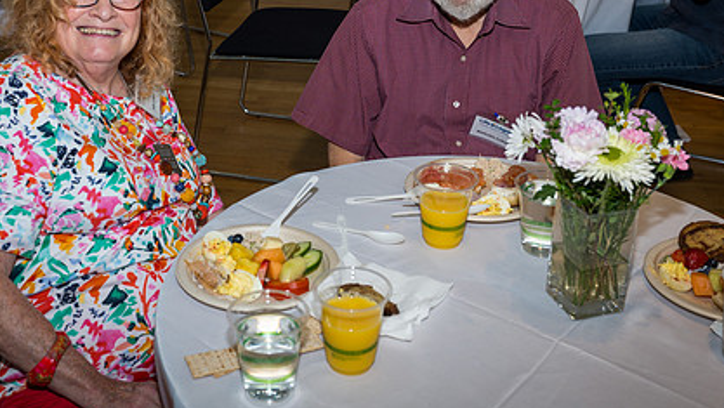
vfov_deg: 23.2
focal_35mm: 51
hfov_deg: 40.4
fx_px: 980
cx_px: 295
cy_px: 86
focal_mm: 35
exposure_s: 1/60
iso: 125
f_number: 4.8
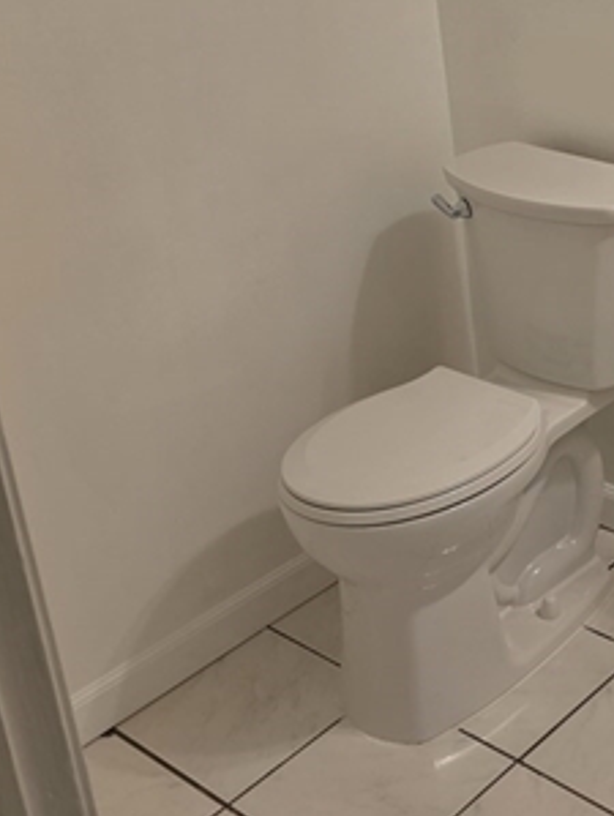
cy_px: 232
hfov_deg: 23.2
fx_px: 1392
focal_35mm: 59
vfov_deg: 32.2
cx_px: 699
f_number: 1.7
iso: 100
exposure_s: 1/120
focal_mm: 6.3
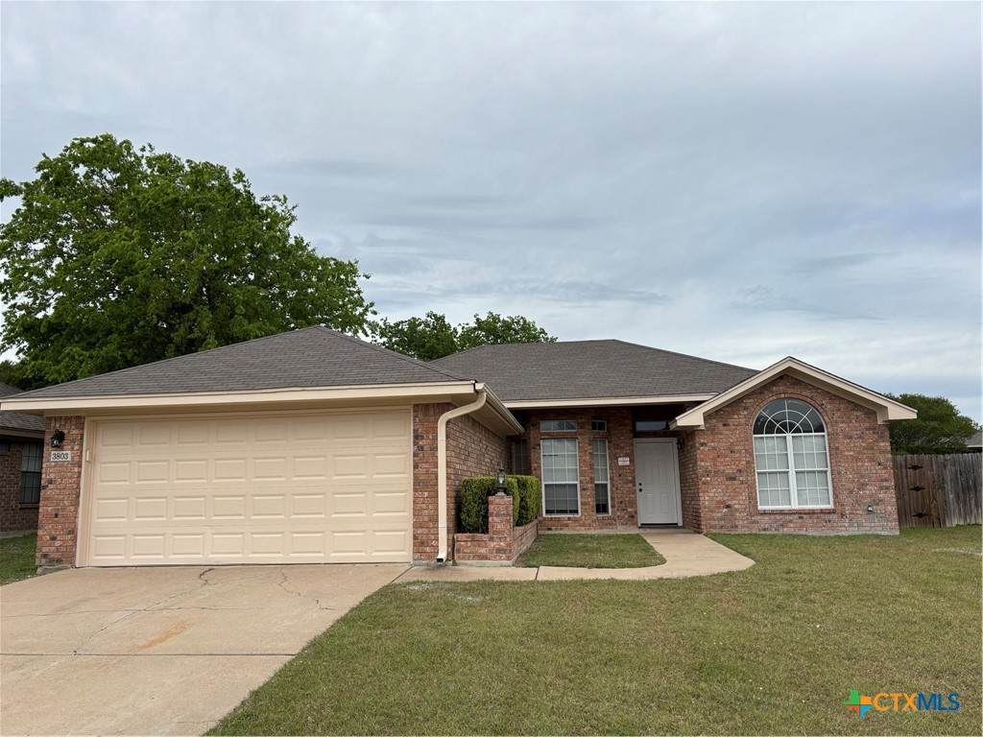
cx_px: 492
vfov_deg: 53.1
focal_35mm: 26
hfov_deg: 67.3
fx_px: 738
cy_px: 368
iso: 50
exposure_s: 1/3650
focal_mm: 5.96
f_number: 1.6
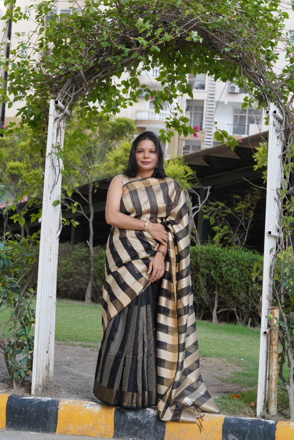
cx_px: 147
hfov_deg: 15.2
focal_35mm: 90
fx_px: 1102
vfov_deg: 22.6
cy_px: 220
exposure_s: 1/100
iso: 500
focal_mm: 90
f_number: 10
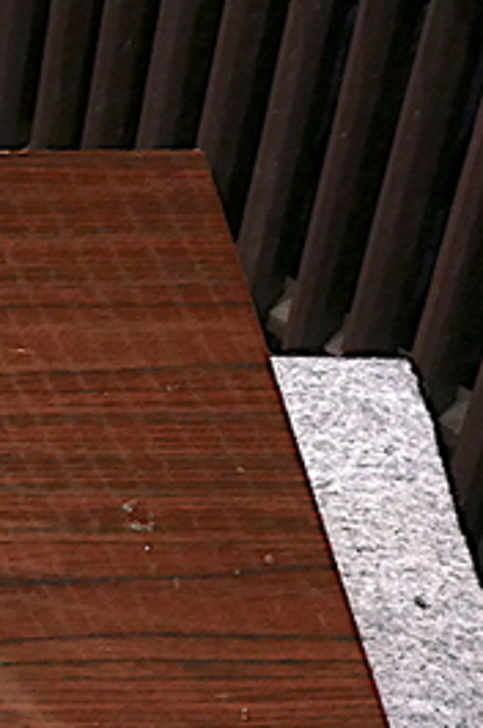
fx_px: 2663
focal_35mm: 132
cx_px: -642
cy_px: 923
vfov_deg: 14.9
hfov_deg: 9.3
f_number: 3.7
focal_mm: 6.3
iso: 200
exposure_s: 1/6
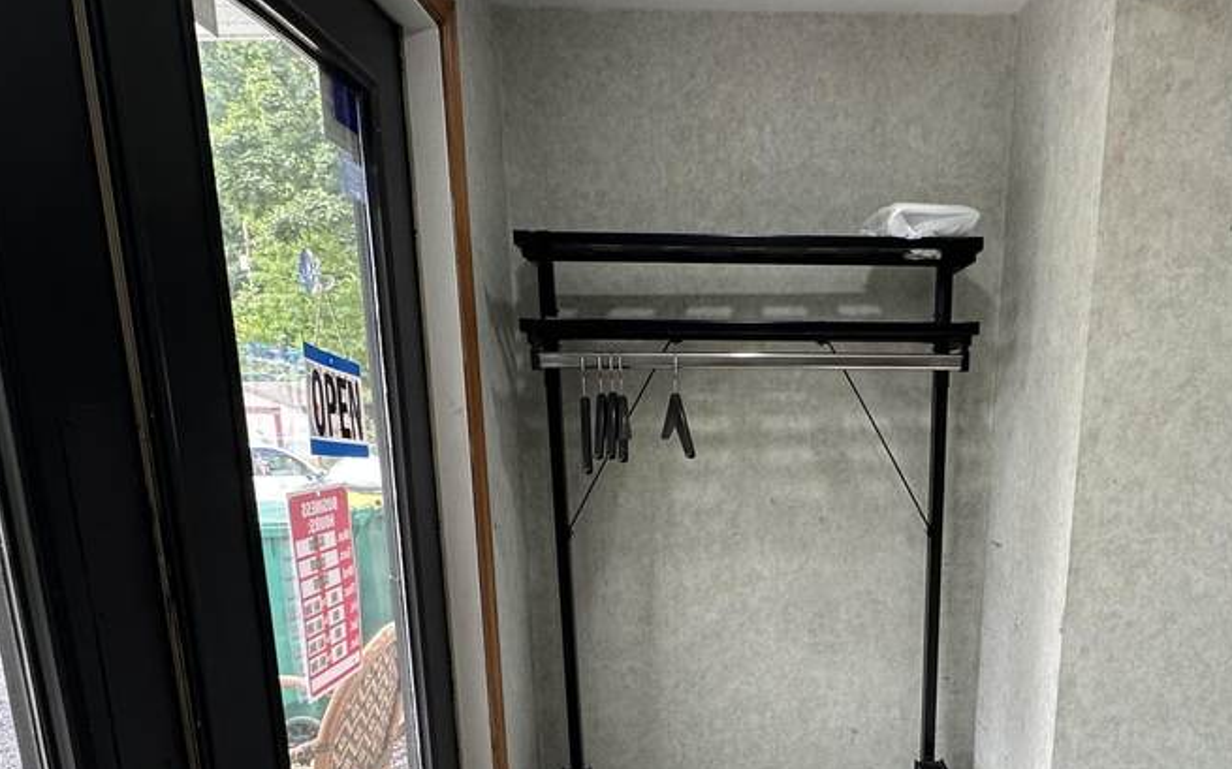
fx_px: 973
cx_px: 803
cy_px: 643
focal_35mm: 29
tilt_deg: -14.9
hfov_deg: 63.3
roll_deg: -0.5
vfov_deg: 40.8
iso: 125
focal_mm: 2.22
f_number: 2.2
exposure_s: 1/120
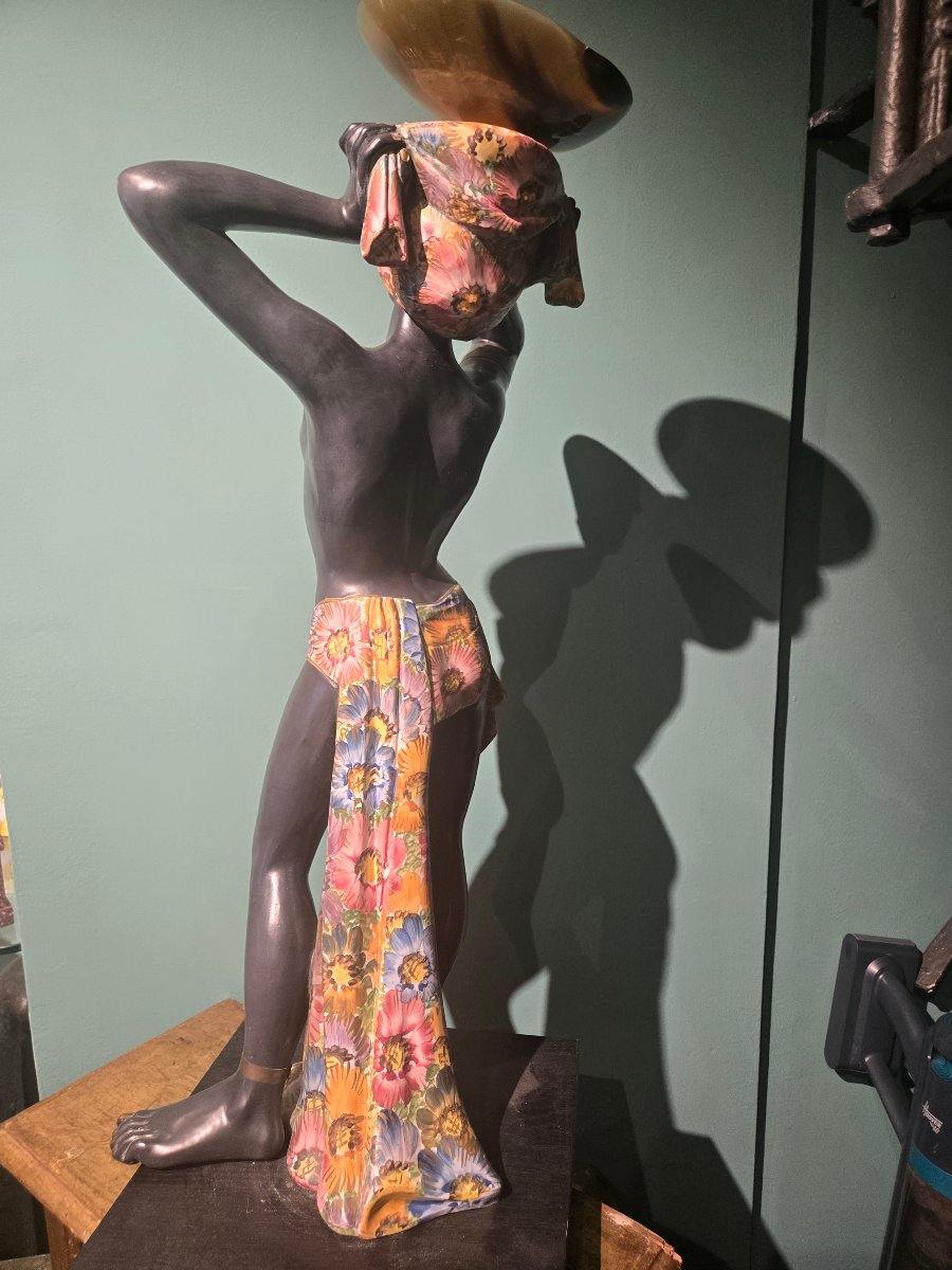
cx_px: 476
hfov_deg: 58.9
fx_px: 843
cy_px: 635
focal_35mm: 23
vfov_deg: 73.9
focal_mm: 5.4
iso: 200
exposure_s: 1/100
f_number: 1.8
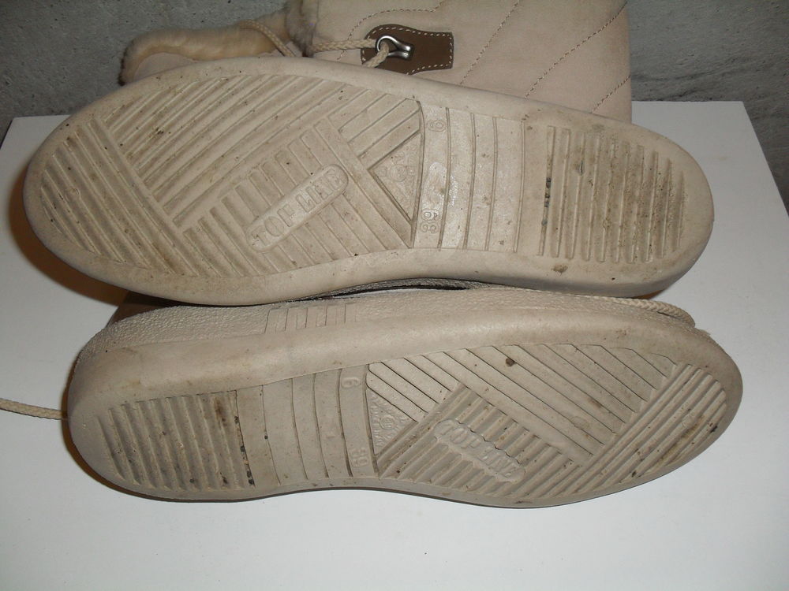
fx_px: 798
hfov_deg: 52.6
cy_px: 296
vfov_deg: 40.7
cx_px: 394
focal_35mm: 35
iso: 200
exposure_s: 1/45
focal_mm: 6.3
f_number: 3.2
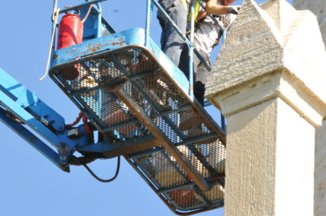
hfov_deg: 4.6
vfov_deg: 3.0
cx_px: 192
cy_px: 67
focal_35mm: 453
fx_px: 4097
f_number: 22
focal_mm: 200
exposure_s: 1/125
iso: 1000
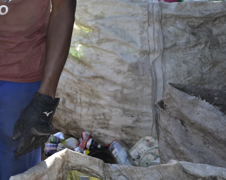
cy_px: -28
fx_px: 739
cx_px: -127
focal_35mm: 110
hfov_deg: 15.8
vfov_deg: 13.6
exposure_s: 1/250
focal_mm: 25
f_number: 4.5
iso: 100
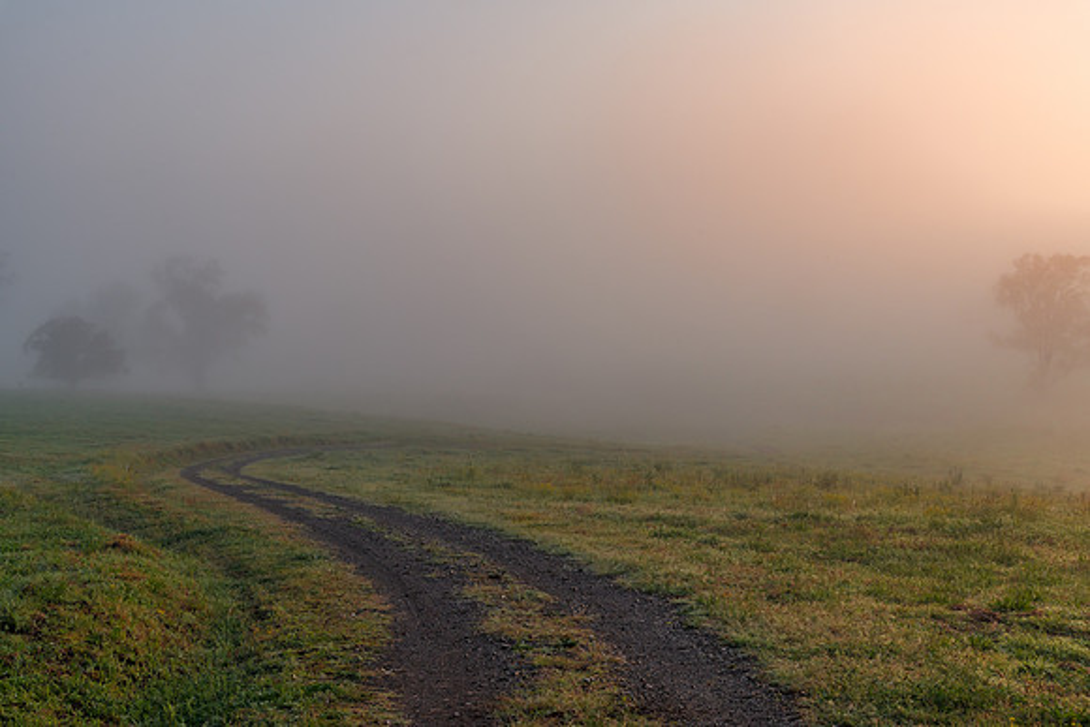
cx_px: 545
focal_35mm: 40
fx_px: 1211
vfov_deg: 33.4
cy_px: 364
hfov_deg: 48.4
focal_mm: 40
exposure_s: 1/100
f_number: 8
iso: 125
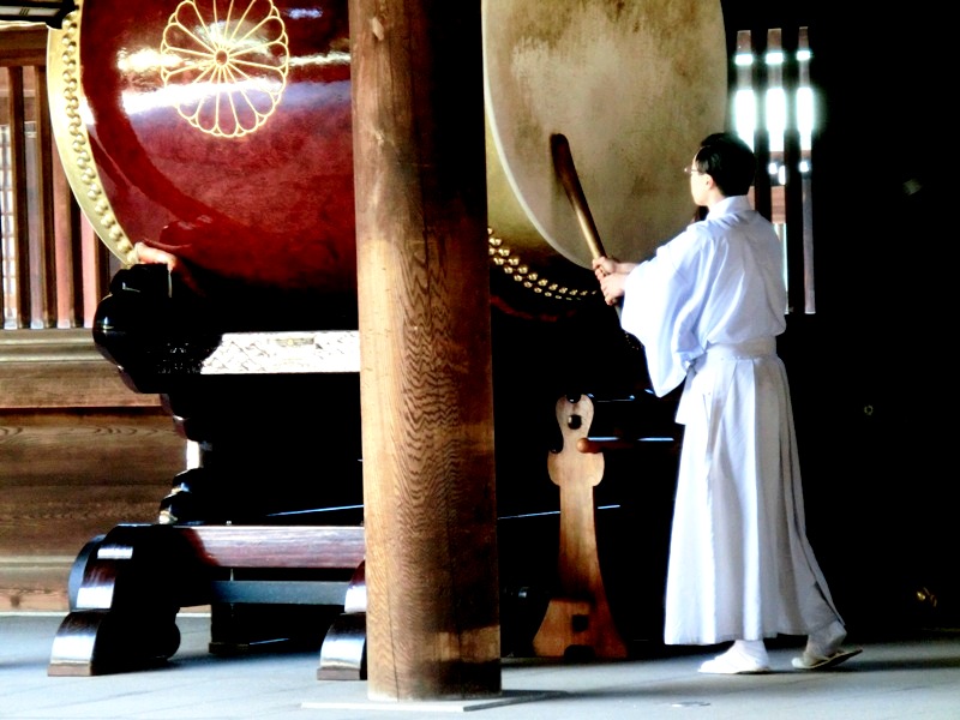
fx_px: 5436
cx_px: 480
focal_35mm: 196
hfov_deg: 10.1
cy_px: 360
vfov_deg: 7.6
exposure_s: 1/40
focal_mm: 35
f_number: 5.9
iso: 400
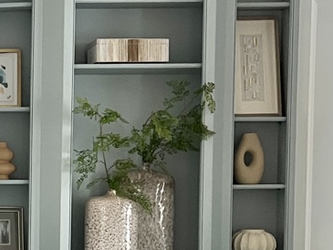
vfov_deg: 12.9
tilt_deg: -3.3
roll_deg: +0.1
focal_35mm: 114
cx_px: -231
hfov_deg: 15.3
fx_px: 1097
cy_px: 218
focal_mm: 5.7
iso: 200
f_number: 1.5
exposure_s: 1/60
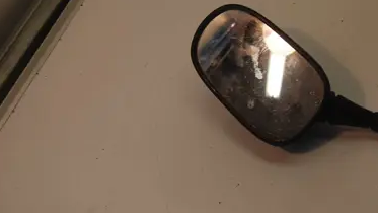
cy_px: 79
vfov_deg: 16.5
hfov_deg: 28.8
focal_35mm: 73
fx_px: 732
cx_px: 246
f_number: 5.6
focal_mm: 32
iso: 200
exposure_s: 1/125
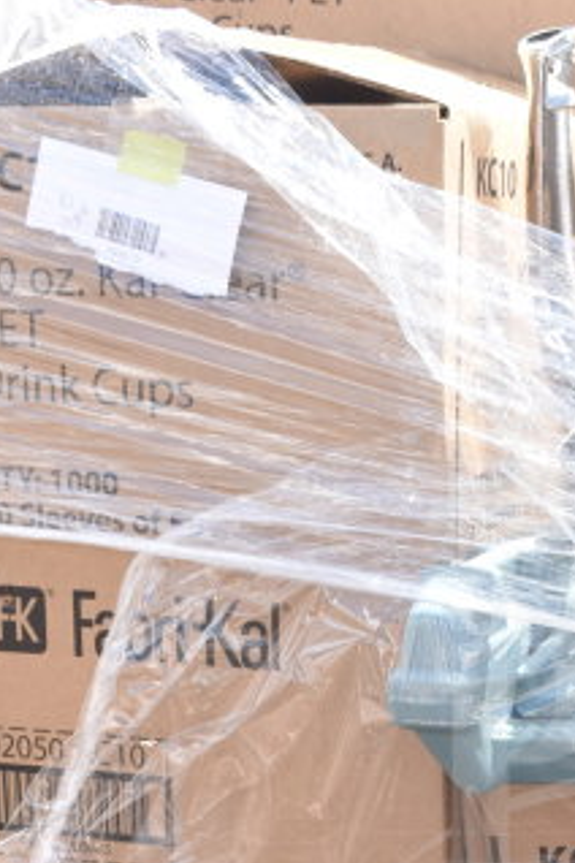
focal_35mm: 95
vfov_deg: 20.9
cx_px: 683
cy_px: 824
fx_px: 2276
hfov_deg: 14.0
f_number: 6.3
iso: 200
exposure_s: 1/250
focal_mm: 22
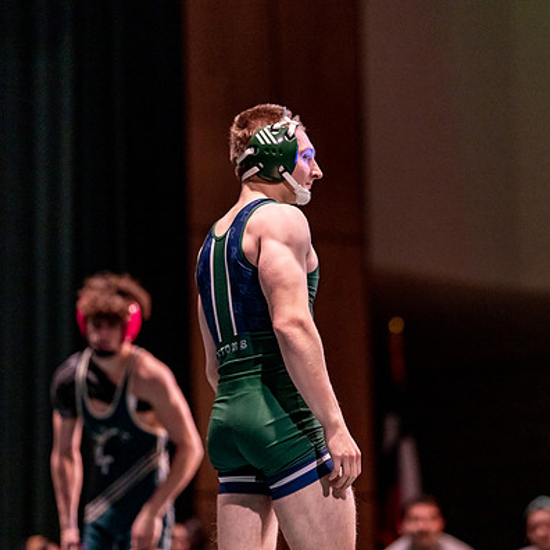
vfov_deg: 9.7
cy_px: 264
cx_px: 321
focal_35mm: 180
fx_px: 3236
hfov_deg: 9.7
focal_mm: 135
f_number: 1.8
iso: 2000
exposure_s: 1/800
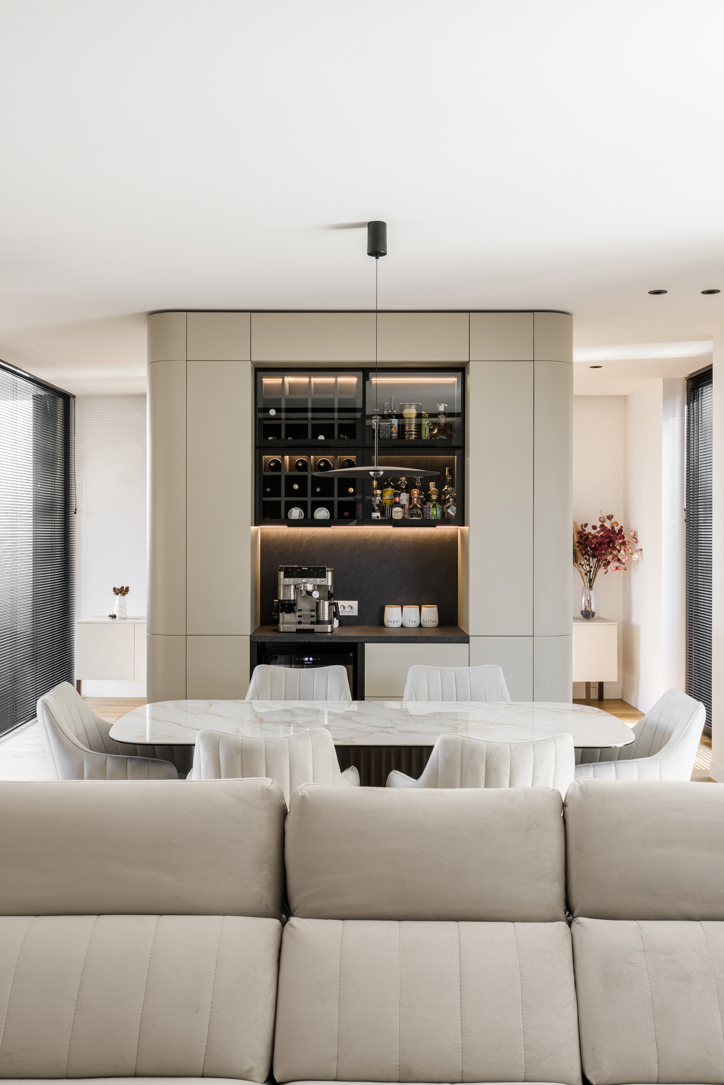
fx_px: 995
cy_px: 542
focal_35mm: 33
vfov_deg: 57.2
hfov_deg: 40.0
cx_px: 362
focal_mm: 33
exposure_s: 1/20
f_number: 14
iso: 100
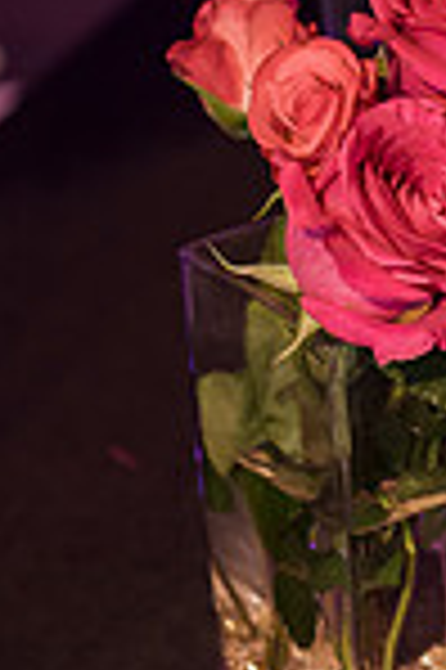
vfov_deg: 9.7
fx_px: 3949
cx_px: 342
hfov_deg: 6.5
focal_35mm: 212
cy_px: 13
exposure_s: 1/60
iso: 1600
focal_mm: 70
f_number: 3.2
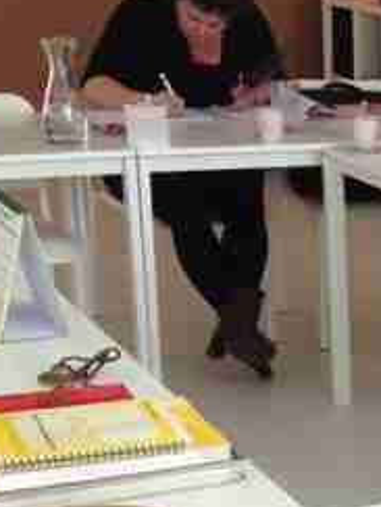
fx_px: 1683
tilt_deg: -18.5
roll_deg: -0.5
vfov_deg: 16.9
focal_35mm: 115
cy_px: 421
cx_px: 595
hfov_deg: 12.2
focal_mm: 4.28
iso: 50
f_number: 2.4
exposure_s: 1/24
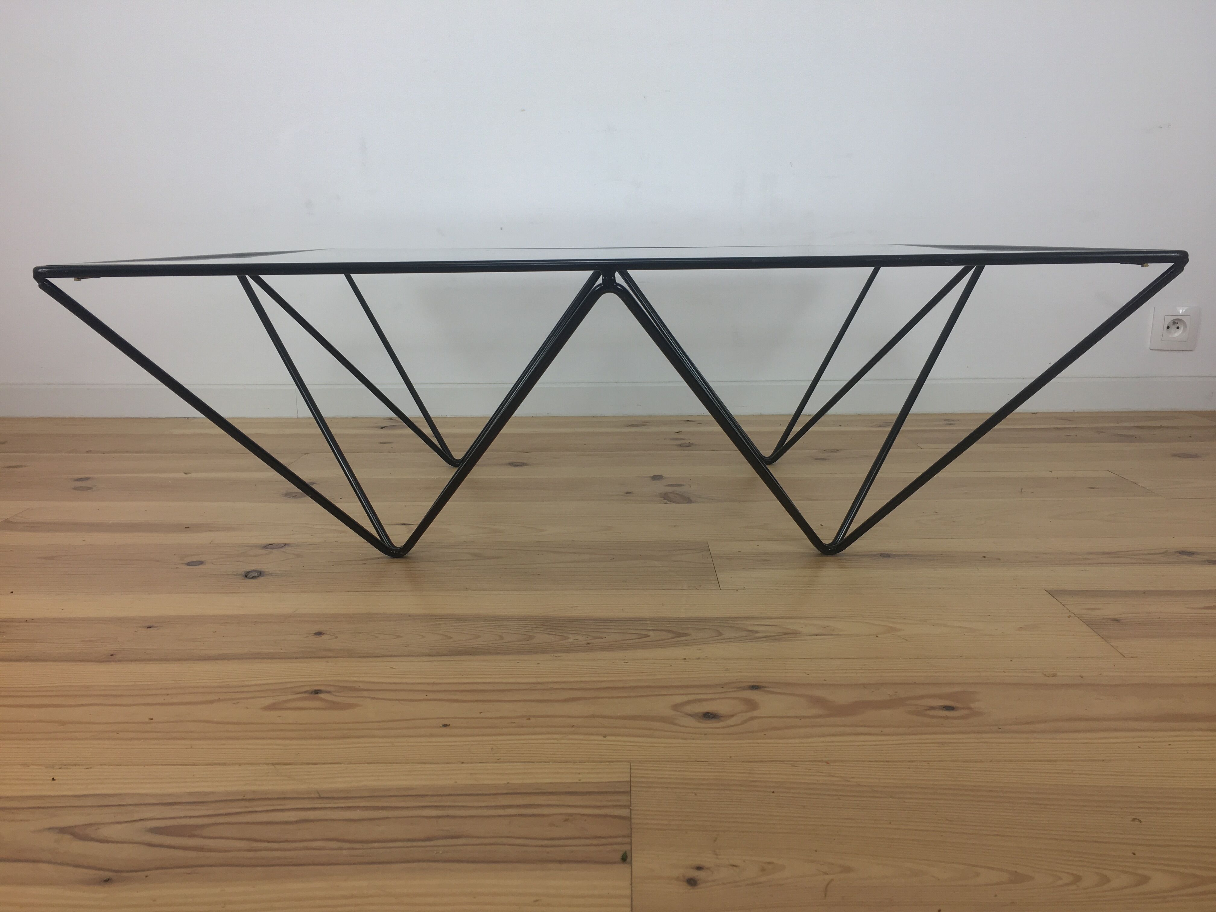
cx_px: 608
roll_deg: +0.4
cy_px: 456
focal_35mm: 29
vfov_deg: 48.2
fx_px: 1019
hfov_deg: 61.7
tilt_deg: -12.1
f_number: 2.2
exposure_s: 1/50
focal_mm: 4.15
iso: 32
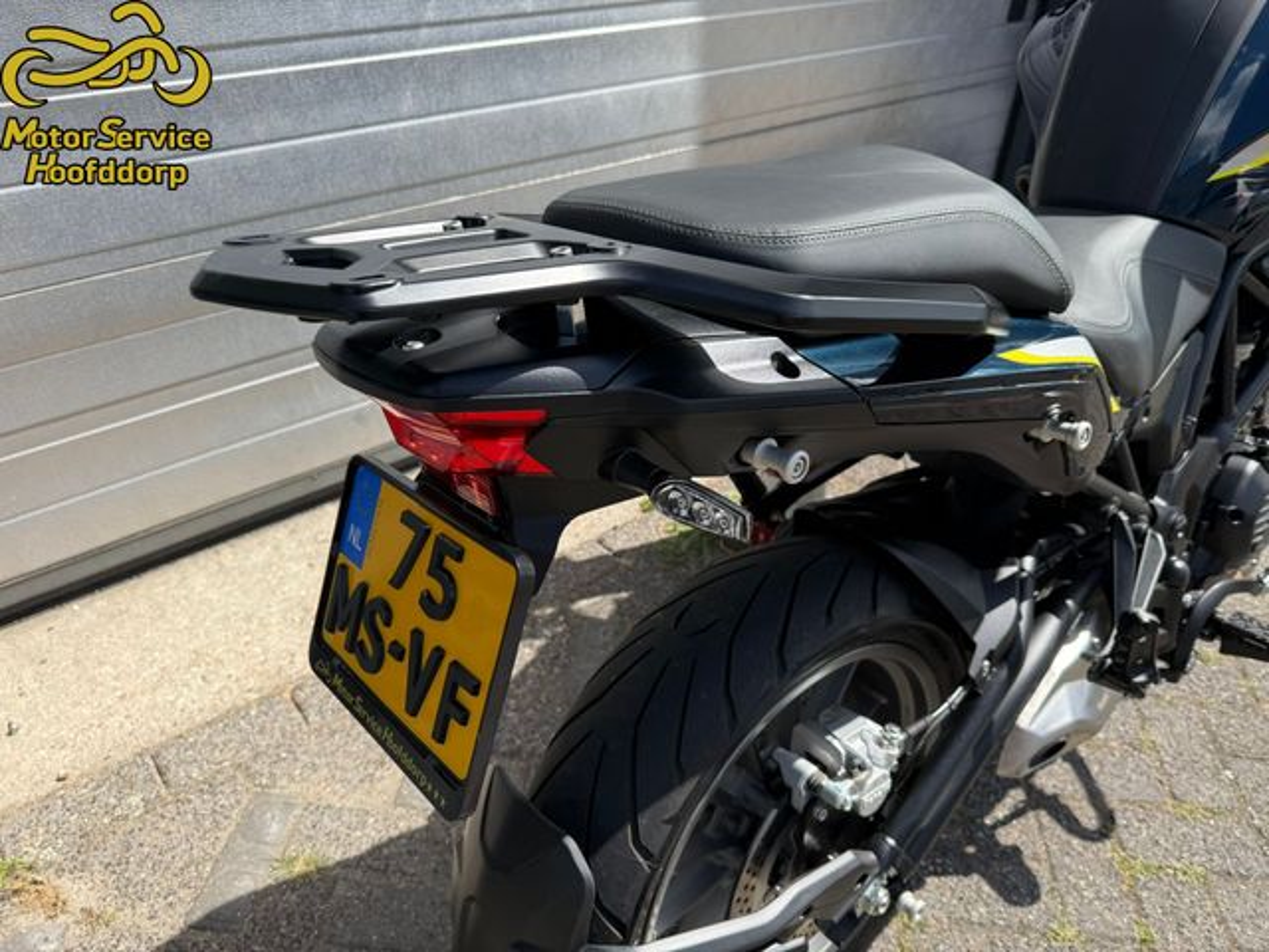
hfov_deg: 71.6
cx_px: 634
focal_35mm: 24
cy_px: 476
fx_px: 880
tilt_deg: -36.0
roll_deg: -4.3
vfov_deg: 56.8
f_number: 1.78
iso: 80
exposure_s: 1/2445
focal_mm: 6.76
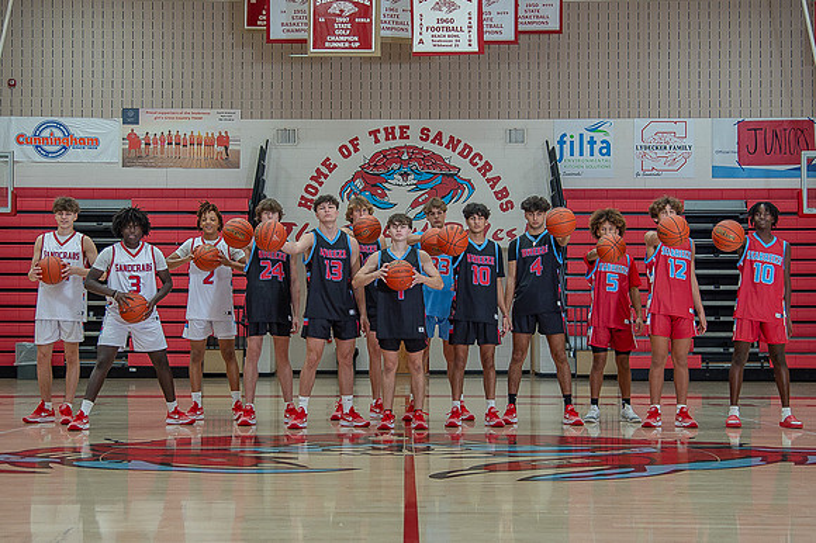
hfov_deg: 38.0
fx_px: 1186
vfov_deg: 25.8
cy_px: 288
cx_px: 395
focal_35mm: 52
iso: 800
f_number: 4
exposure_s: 1/250
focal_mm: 40
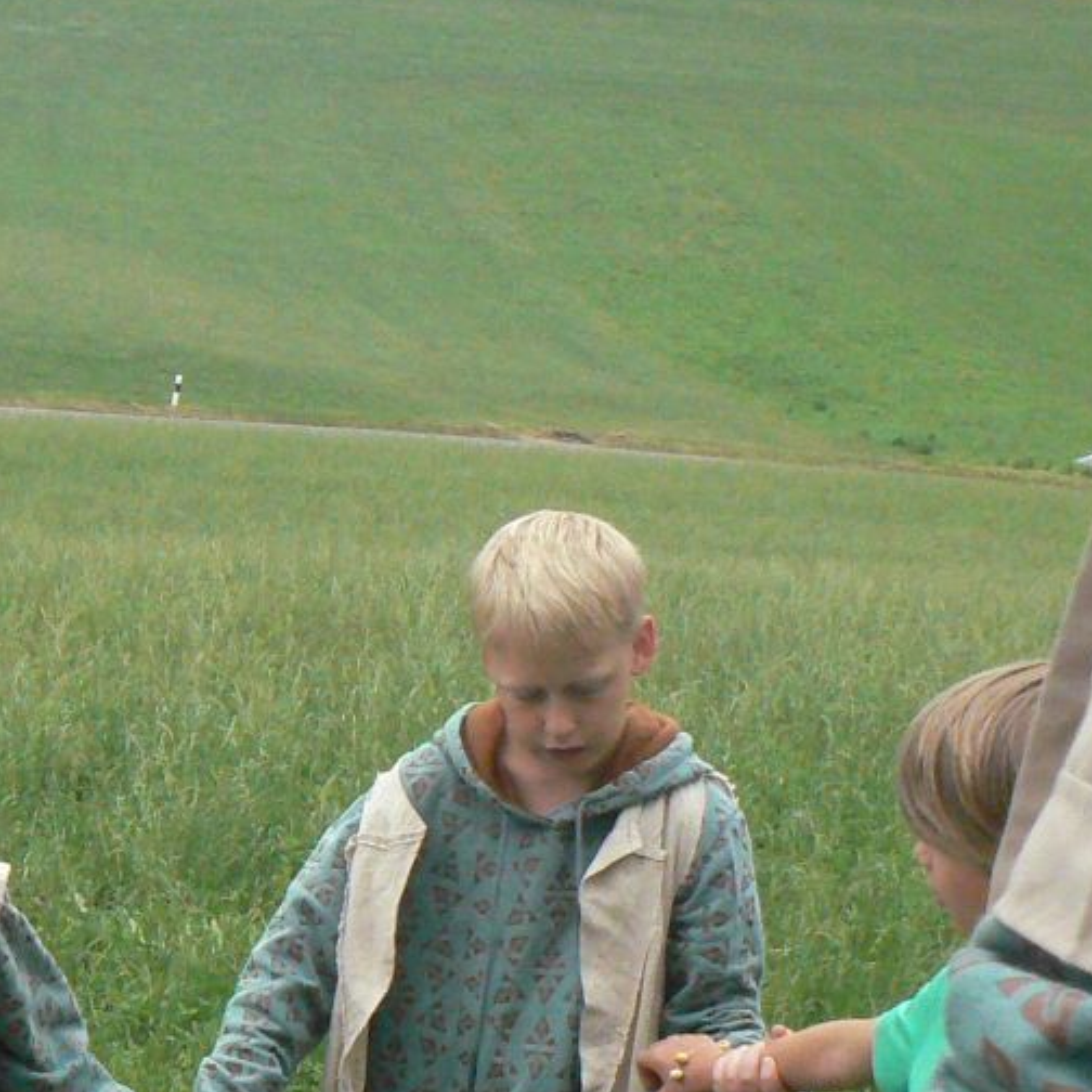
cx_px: -251
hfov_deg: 18.0
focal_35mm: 91
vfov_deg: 18.9
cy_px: 862
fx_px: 3248
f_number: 5.6
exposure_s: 1/320
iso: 400
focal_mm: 6
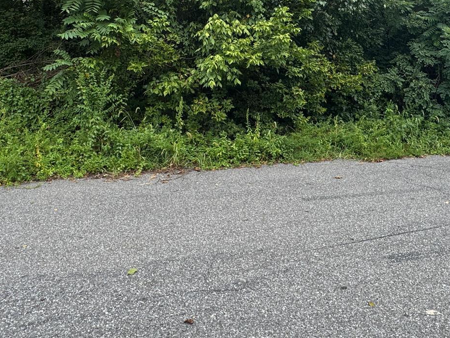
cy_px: 50
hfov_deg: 58.3
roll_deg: -1.2
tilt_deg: +3.2
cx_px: 239
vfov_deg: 42.6
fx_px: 403
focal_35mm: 31
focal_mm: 2.22
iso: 40
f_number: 2.2
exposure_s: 1/158
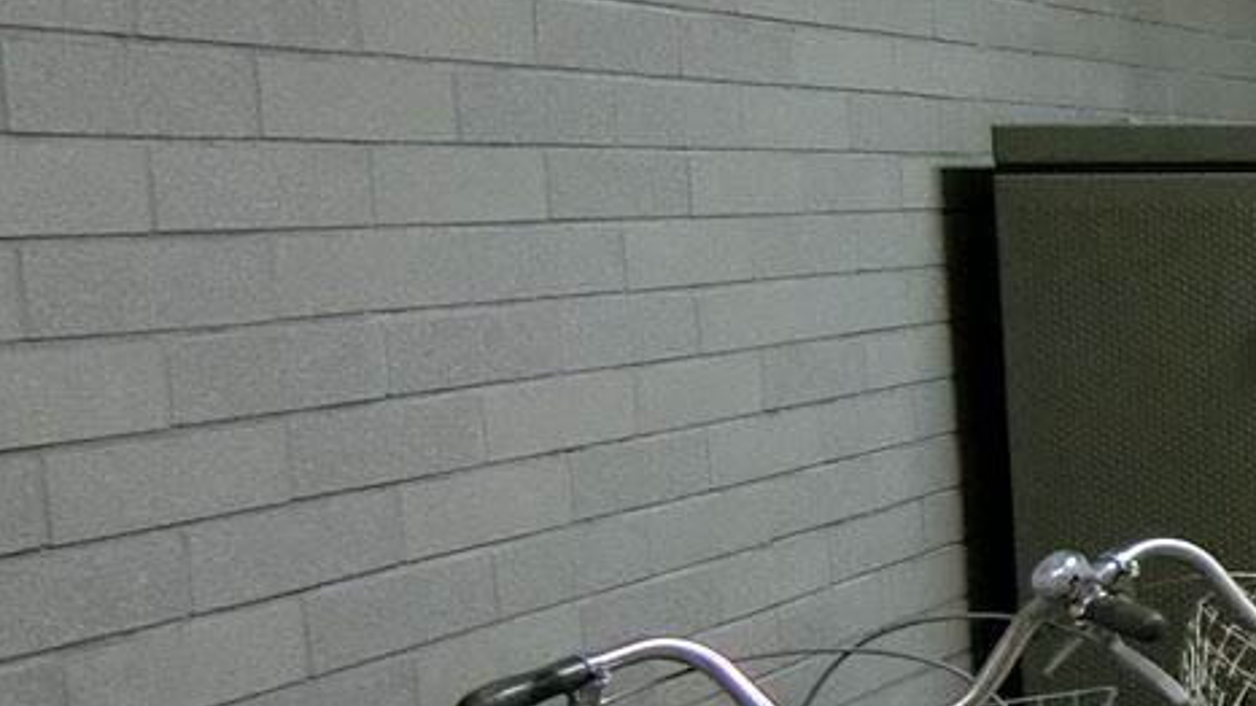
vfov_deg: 16.9
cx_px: 2089
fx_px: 2364
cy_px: 474
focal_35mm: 71
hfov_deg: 22.1
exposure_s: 1/30
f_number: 2.7
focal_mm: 4.06
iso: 500
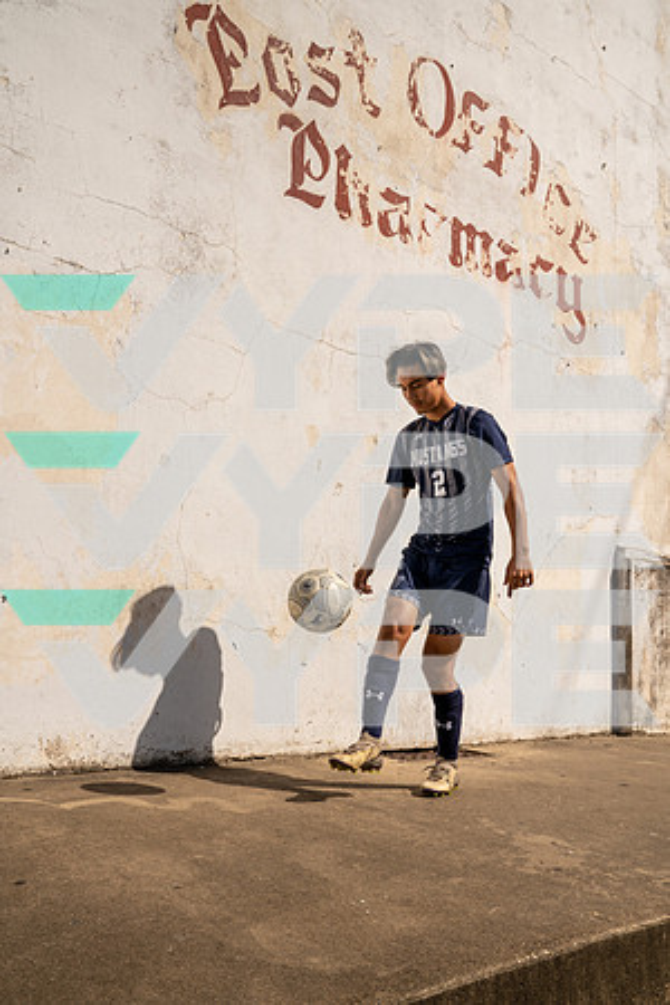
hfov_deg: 41.1
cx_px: 335
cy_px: 502
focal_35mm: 32
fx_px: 893
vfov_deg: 58.7
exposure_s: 1/250
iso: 125
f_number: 11
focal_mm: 32
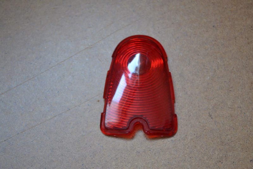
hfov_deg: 31.9
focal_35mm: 63
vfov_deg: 21.6
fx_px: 443
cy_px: 84
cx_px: 126
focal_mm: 42
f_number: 5.3
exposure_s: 1/15
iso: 1100
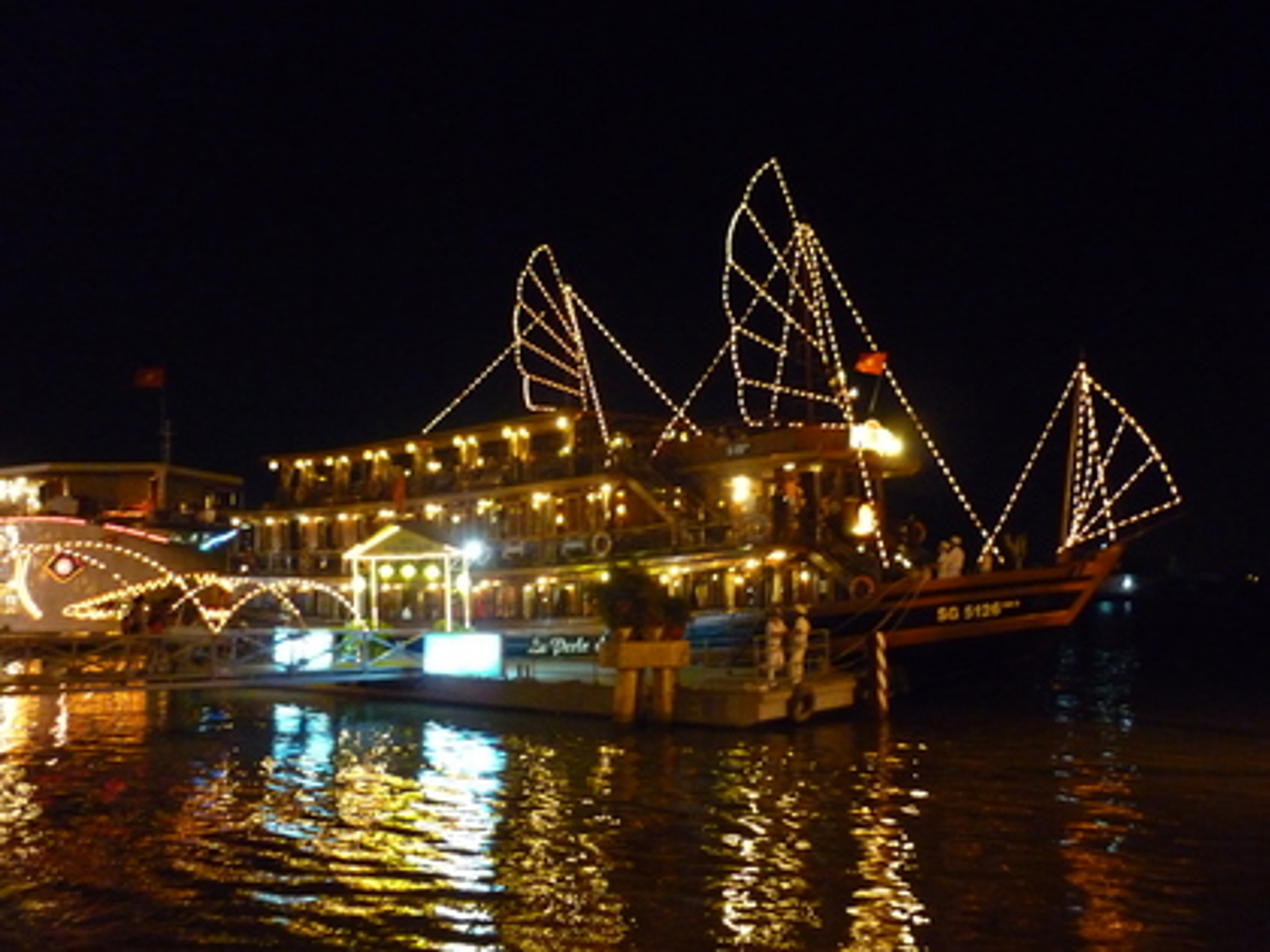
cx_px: 635
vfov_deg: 42.9
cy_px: 476
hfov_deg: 55.4
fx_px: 1211
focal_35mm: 33
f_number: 2.8
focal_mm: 5.5
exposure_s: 1/8
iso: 800
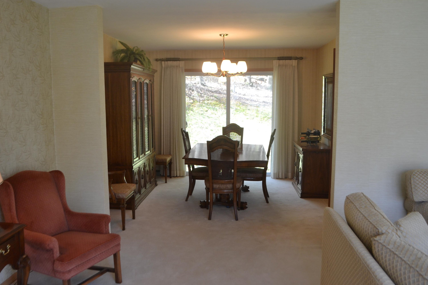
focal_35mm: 31
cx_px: 201
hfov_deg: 60.2
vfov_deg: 42.3
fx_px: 369
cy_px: 137
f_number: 4
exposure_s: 1/60
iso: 400
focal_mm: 18
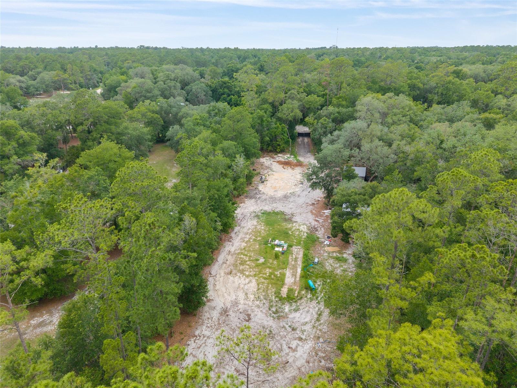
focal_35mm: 24
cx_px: 258
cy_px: 194
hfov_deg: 71.6
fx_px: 358
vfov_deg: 56.8
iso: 270
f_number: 1.8
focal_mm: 8.67
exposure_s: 1/1250
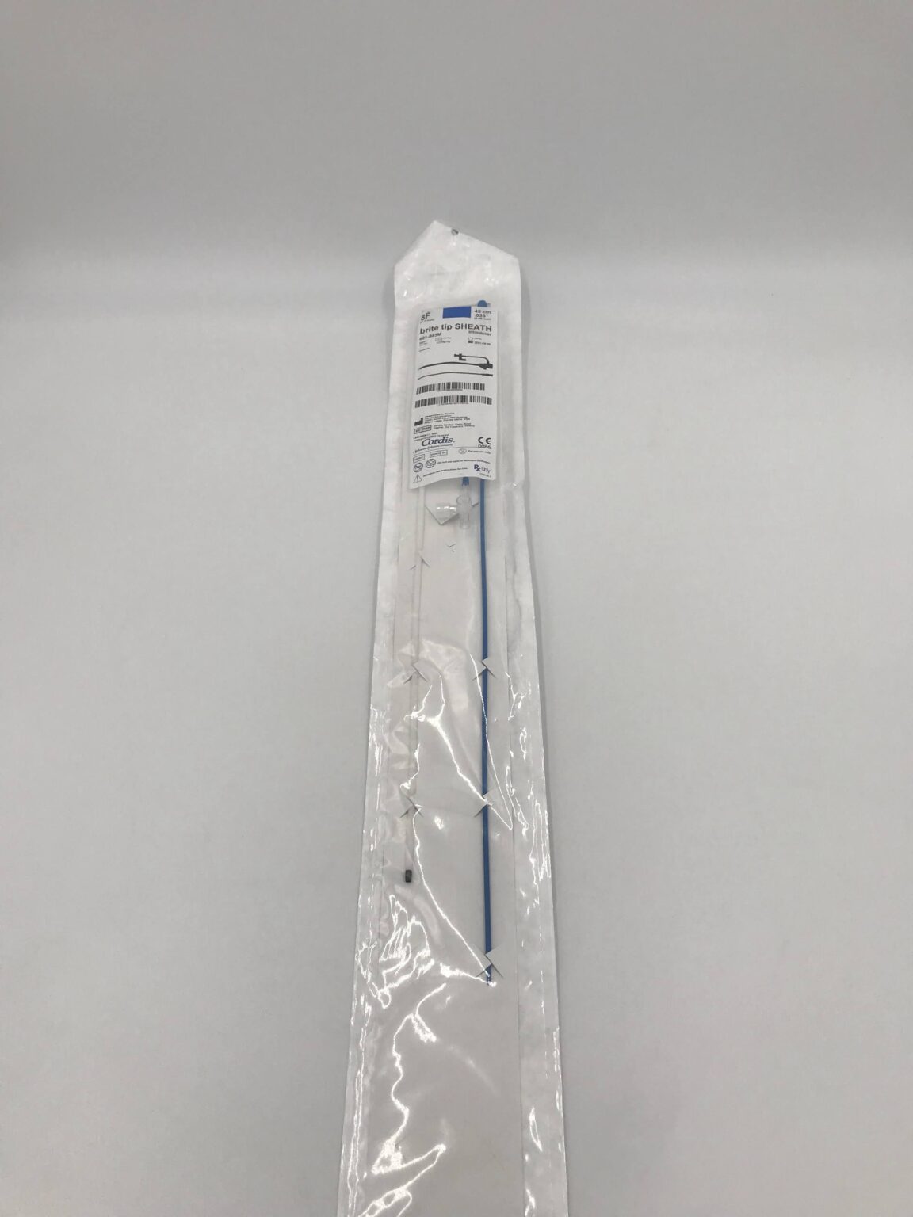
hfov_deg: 49.7
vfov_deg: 63.4
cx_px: 456
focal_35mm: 28
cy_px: 608
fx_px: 985
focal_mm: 3.99
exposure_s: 1/342
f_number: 1.8
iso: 20
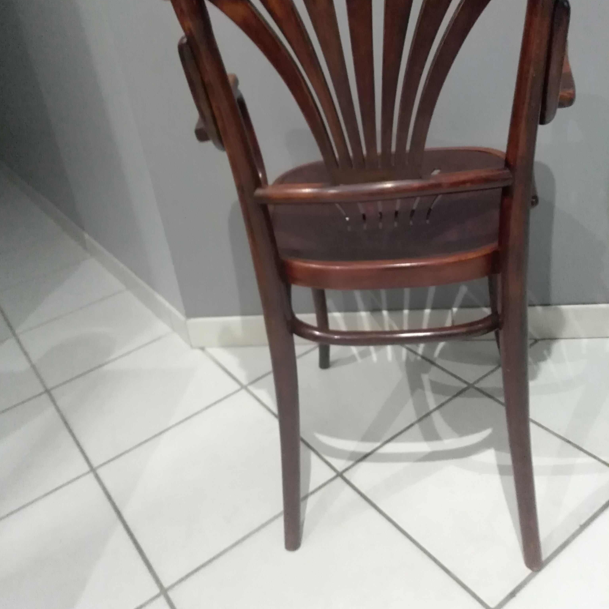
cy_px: 212
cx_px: 302
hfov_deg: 52.5
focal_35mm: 31
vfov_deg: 51.7
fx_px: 617
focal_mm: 3.54
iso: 1232
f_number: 2
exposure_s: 1/14.3
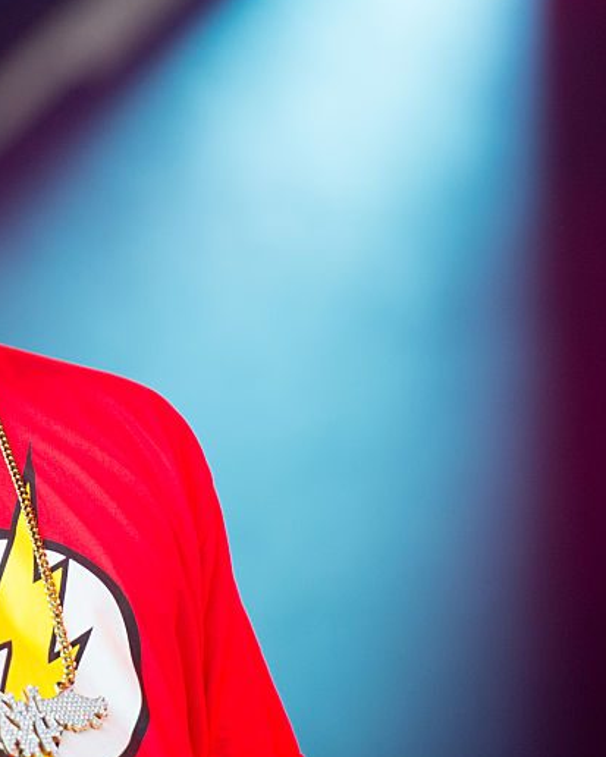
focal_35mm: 363
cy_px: 315
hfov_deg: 4.3
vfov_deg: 5.3
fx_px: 8136
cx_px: -62
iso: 800
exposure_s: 1/320
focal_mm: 195
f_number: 2.8
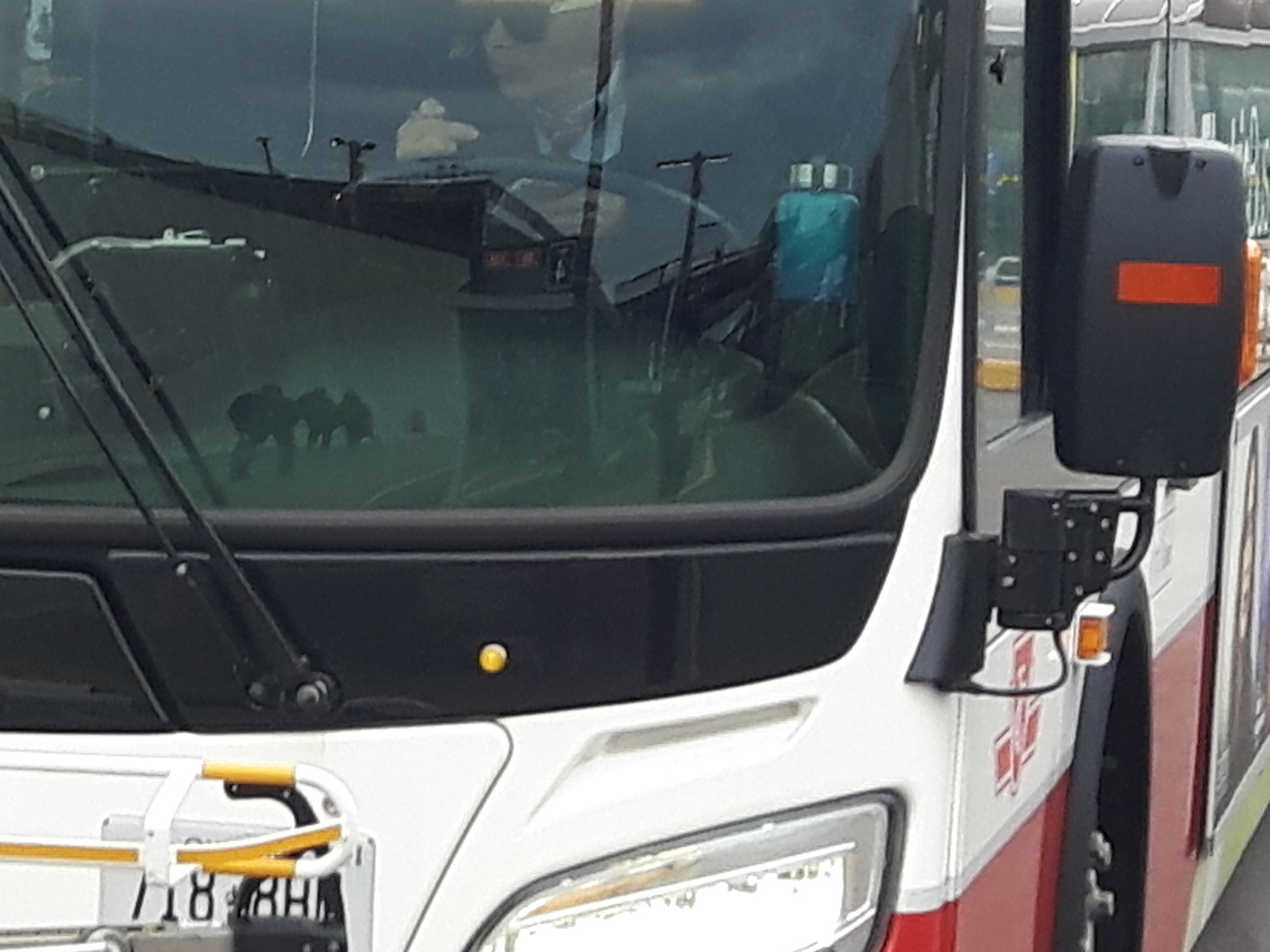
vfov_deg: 16.2
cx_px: 15
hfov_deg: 20.9
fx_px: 3338
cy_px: 328
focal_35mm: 91
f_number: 1.9
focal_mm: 3.7
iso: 40
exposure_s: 1/104
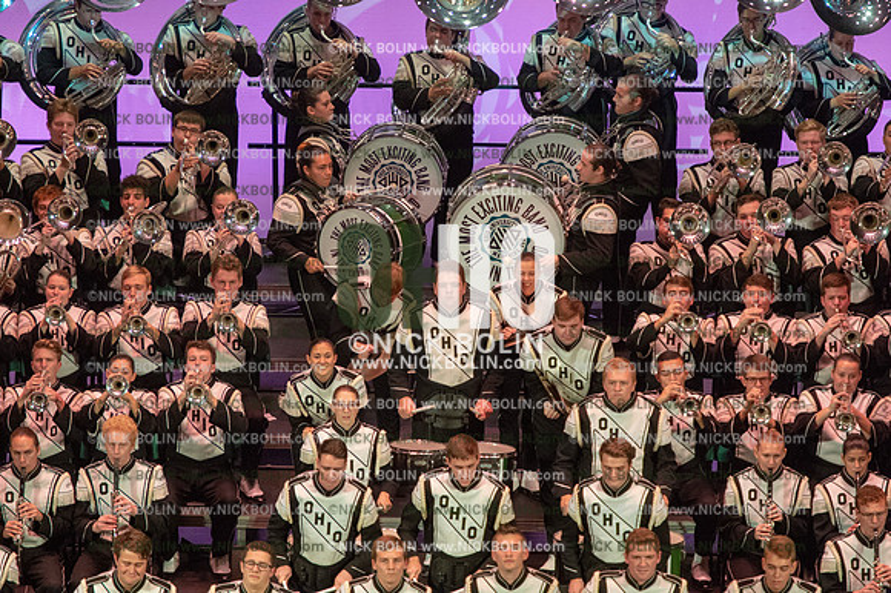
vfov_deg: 4.7
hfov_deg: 7.1
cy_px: 296
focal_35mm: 290
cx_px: 446
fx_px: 7173
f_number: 5.6
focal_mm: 290
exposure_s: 1/250
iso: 8000
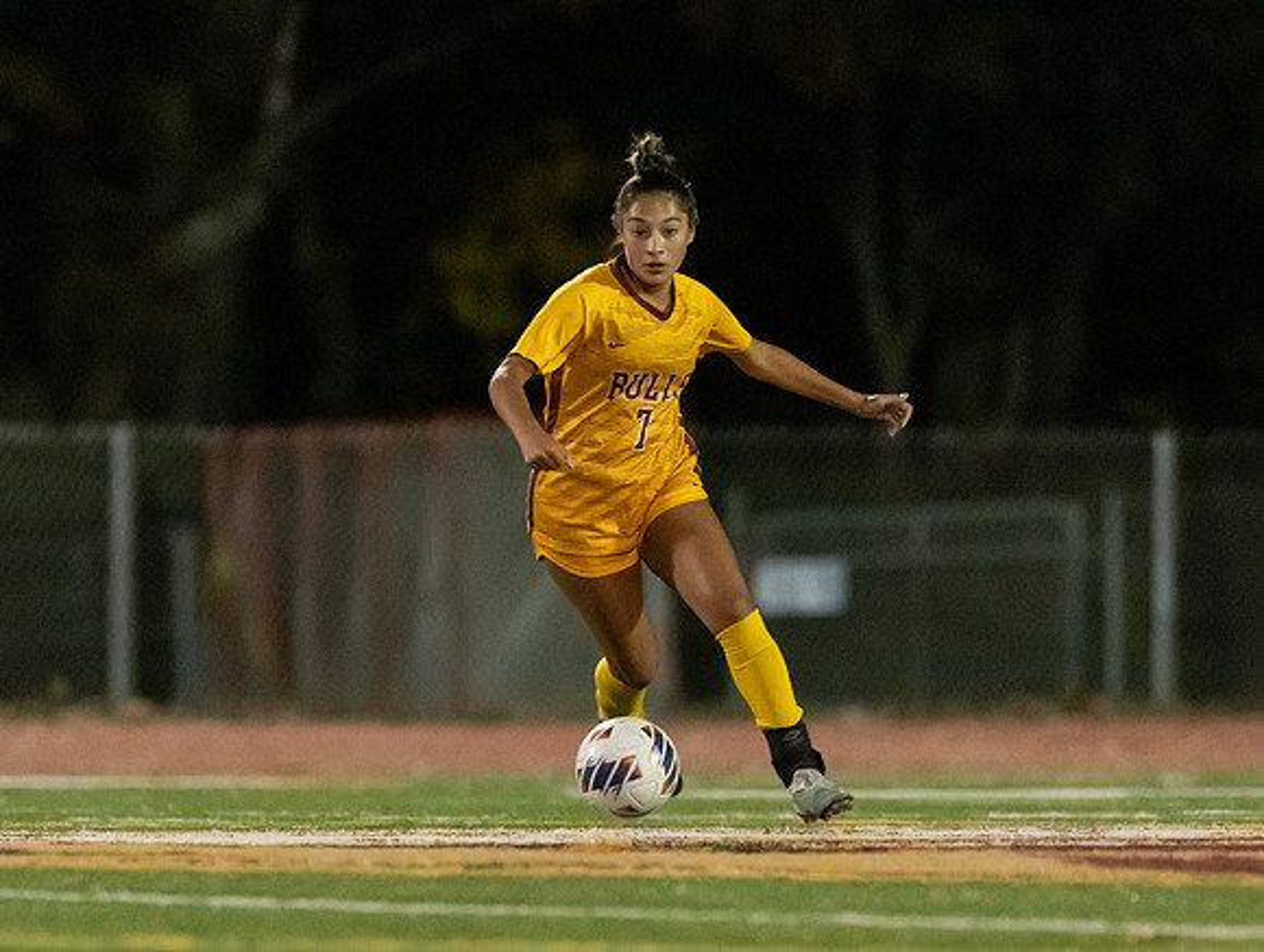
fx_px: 24758
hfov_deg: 2.9
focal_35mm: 677
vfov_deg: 2.2
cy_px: 716
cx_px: 424
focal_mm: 300
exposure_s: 1/1000
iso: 16000
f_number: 2.8
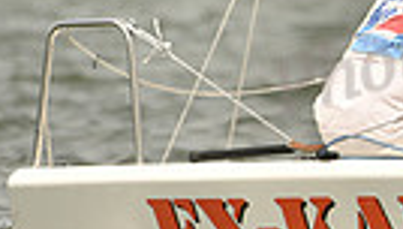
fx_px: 14541
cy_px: 152
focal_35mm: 1358
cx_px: 854
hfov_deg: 1.6
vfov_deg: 0.9
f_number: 7.1
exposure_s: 1/1250
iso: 320
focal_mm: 300
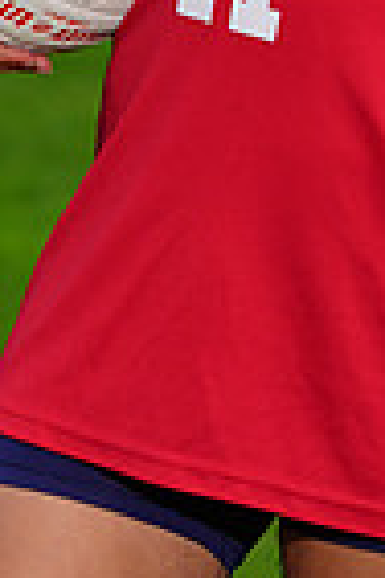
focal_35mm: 755
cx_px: 362
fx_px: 12111
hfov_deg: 1.8
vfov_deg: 2.7
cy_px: -242
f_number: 8
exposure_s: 1/200
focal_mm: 183
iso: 160
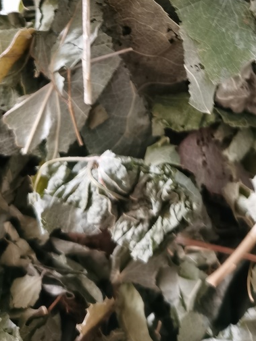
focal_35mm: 57
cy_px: -10
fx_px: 562
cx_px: 183
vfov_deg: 31.0
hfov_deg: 25.4
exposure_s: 1/30
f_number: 1.8
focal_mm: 5.58
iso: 400
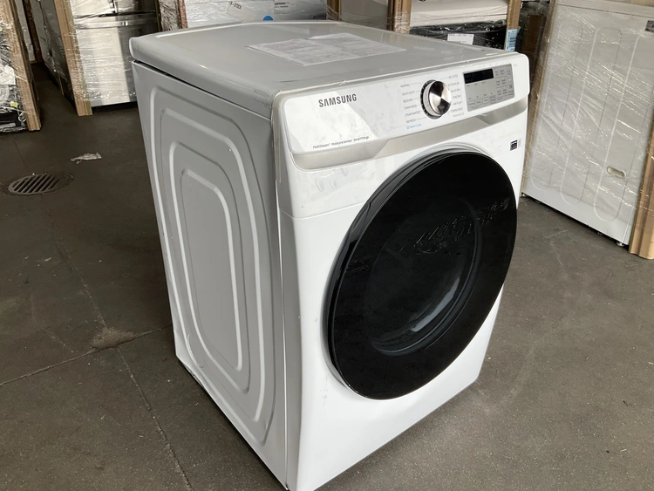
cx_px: 327
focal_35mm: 29
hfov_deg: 61.6
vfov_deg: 48.3
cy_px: 246
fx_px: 548
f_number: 1.8
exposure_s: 1/199
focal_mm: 3
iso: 20
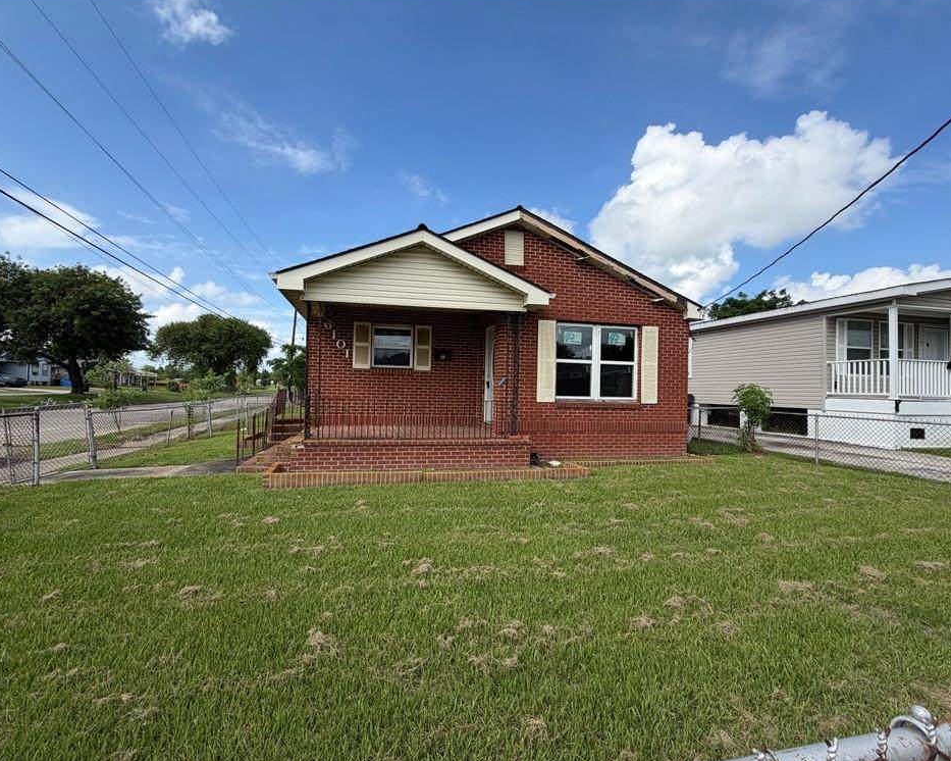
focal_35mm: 15
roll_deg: -1.1
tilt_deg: +1.0
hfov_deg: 96.7
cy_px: 380
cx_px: 452
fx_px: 422
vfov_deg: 84.0
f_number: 2.2
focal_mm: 2.22
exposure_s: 1/770
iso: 25
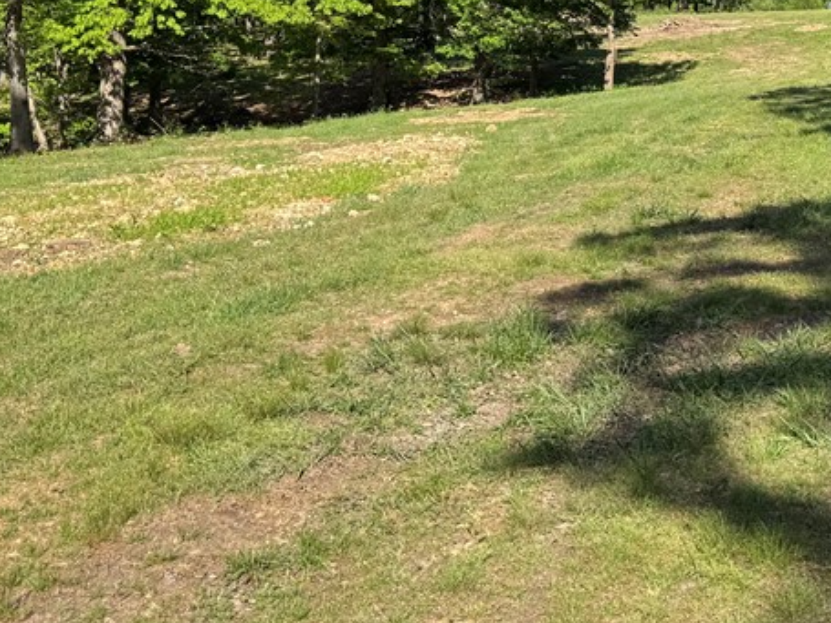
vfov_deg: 25.0
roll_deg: +0.8
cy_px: -71
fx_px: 1296
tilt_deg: +2.8
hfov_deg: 34.4
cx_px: 672
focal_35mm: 54
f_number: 1.78
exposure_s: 1/2959
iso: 80
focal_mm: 6.76
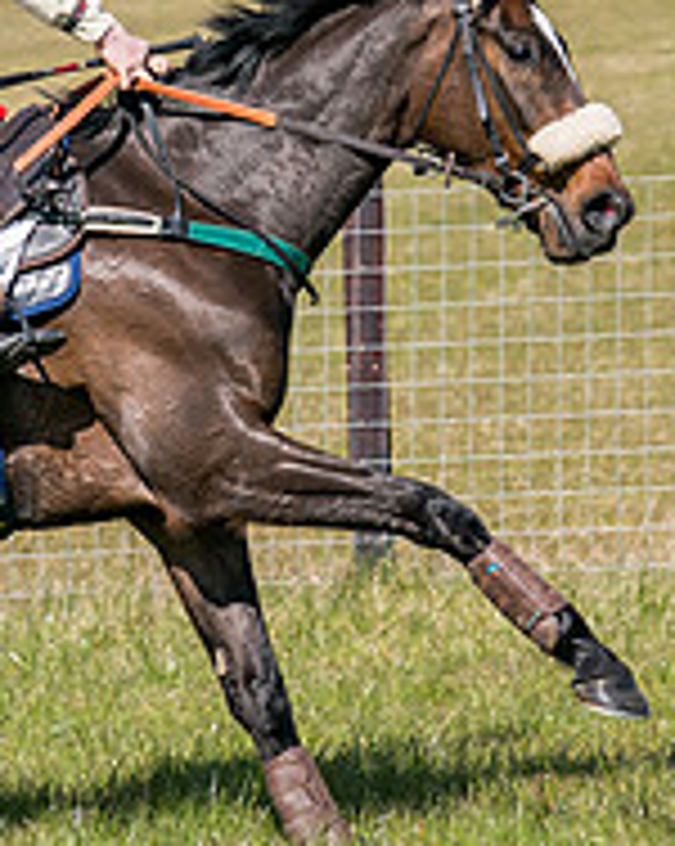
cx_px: 54
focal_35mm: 367
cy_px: 201
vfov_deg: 5.3
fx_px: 9180
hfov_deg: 4.2
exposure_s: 1/2000
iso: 200
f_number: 4
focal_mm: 90
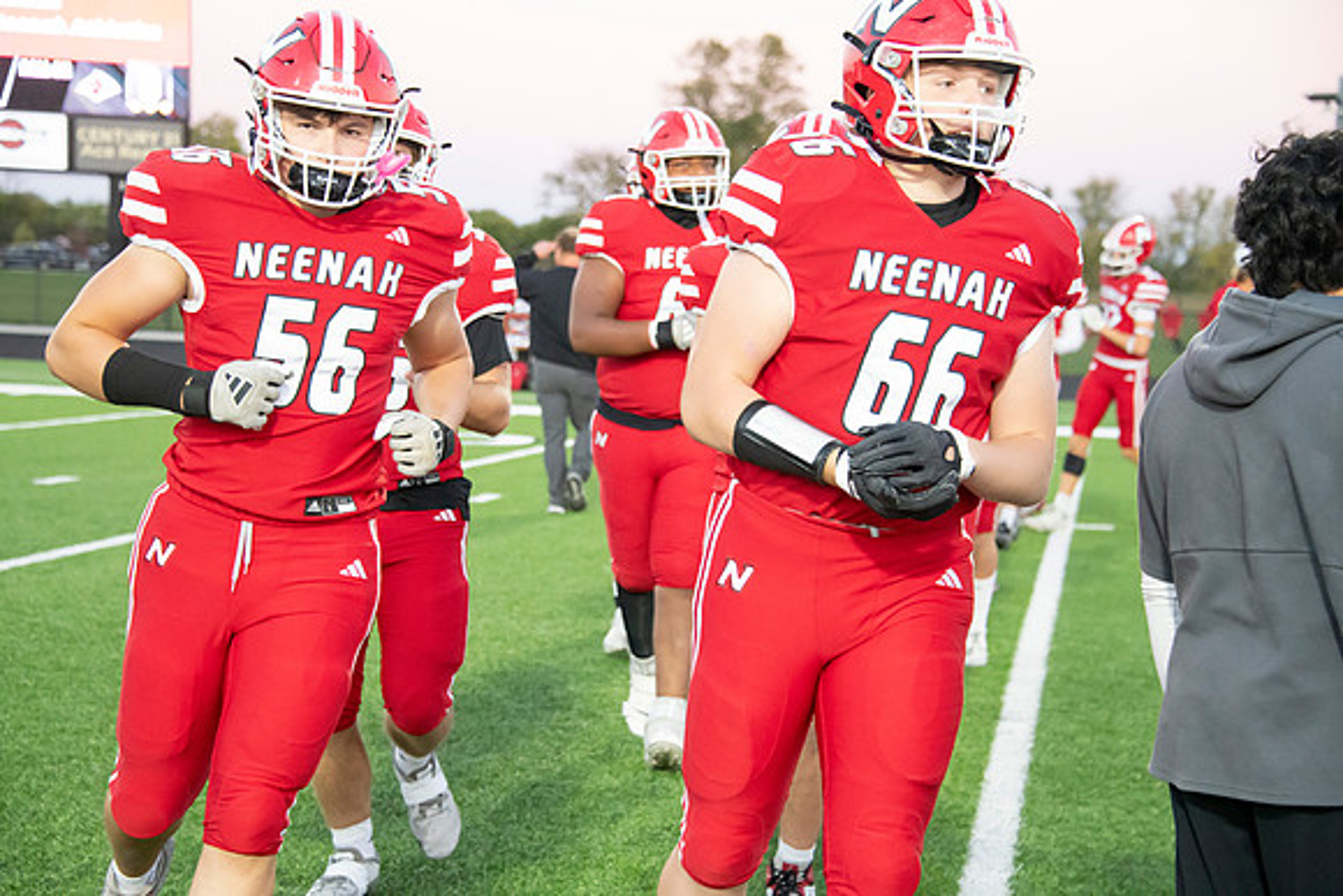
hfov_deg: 22.6
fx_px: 3358
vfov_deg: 15.2
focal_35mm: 90
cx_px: 672
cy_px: 448
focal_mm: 90
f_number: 5.6
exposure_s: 1/500
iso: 8000
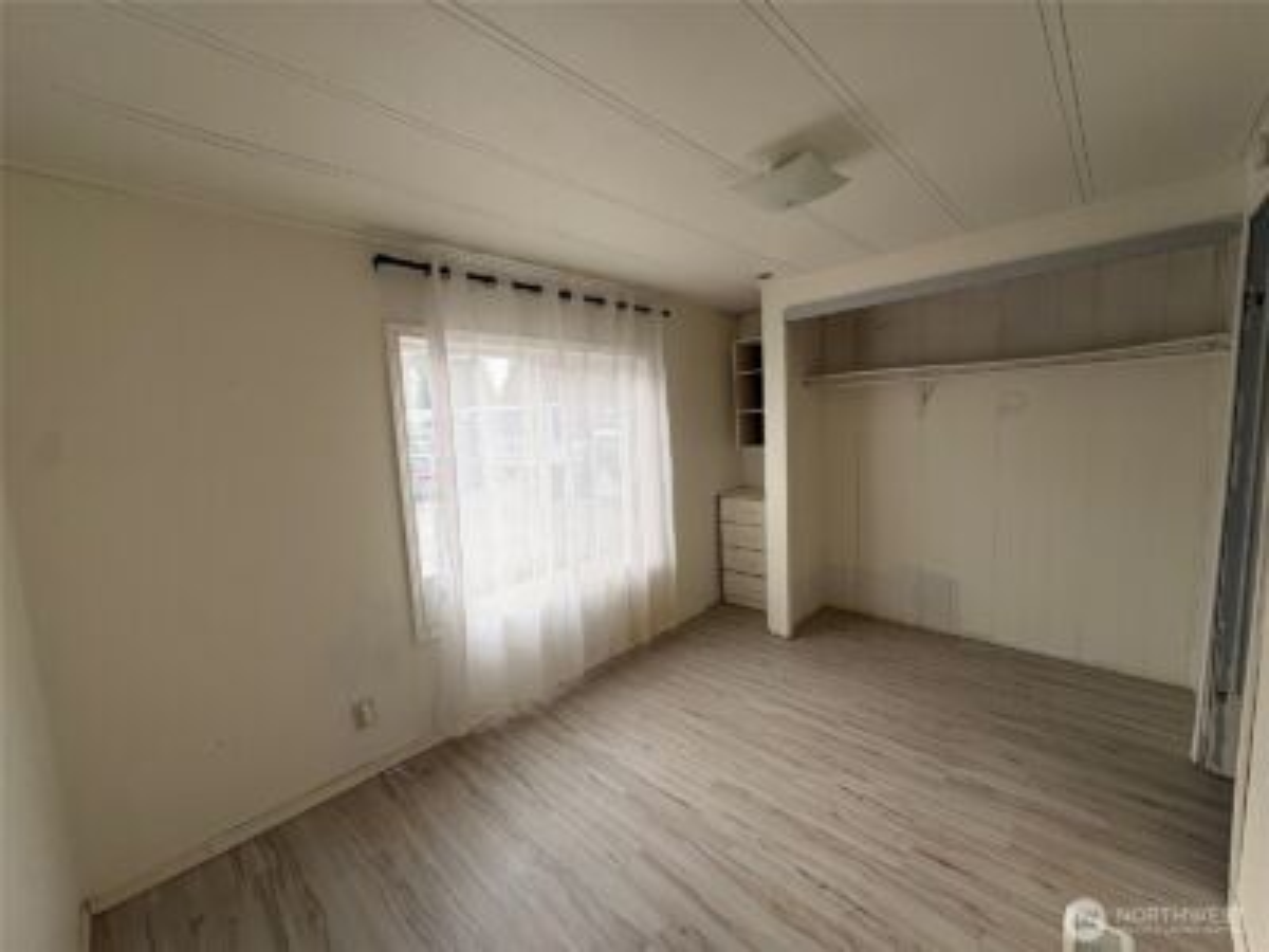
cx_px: 634
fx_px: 513
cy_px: 476
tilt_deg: -6.0
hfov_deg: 102.1
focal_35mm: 14
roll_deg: +3.6
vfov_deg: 85.7
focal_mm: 2.22
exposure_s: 1/99
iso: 50
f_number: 2.2
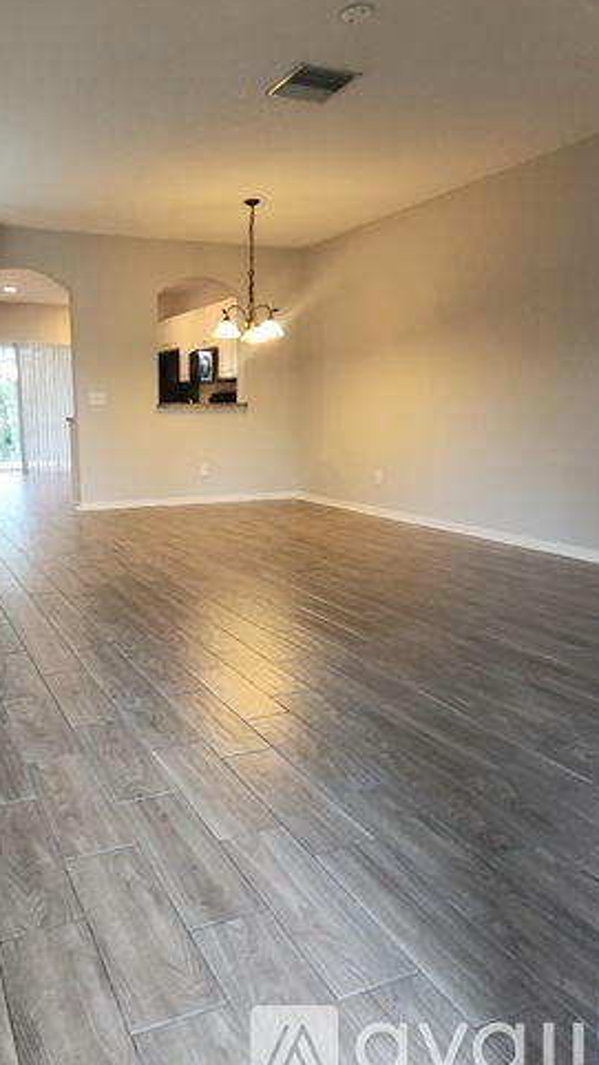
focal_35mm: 26
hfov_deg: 43.7
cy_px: 541
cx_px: 193
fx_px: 734
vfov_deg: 71.9
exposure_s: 1/30
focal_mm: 5.4
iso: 100
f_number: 1.8
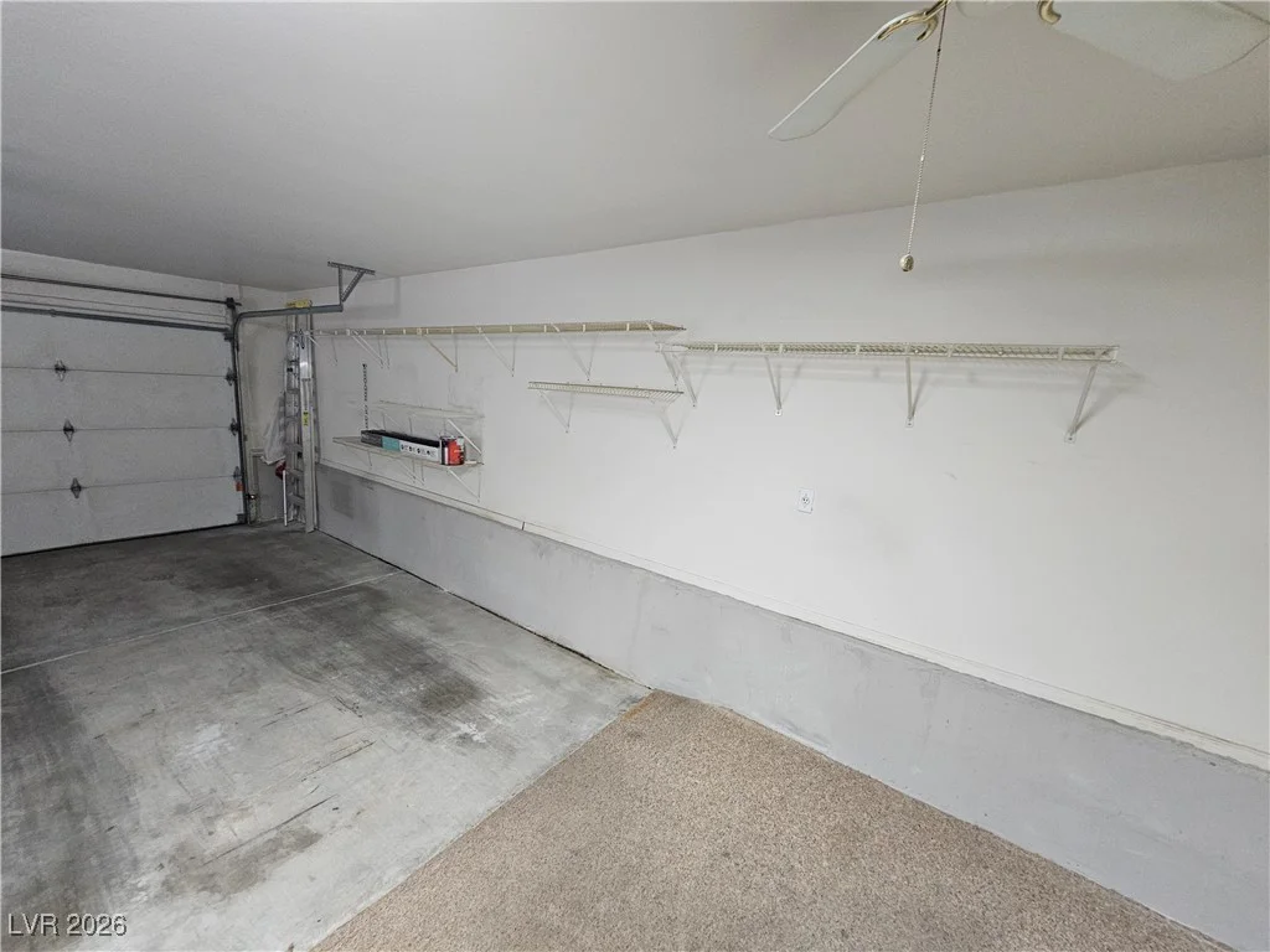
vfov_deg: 89.9
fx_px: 477
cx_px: 635
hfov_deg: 106.2
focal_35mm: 13
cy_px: 476
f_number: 2.2
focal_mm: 2.2
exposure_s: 1/60
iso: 400
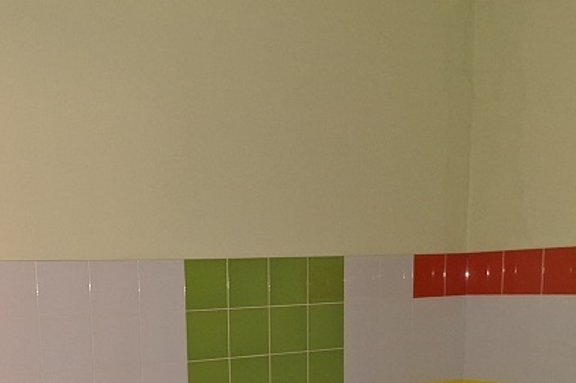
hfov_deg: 41.0
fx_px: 752
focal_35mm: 47
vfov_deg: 26.8
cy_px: 399
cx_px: 160
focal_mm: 5.54
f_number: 1.8
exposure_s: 1/33
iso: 250
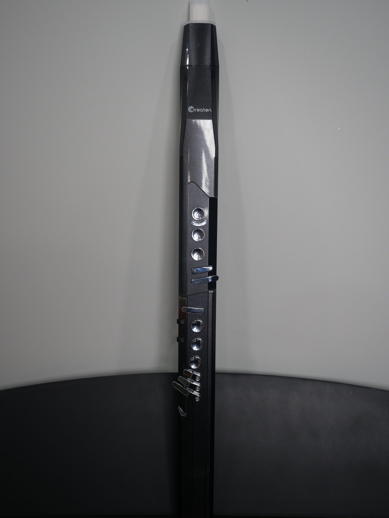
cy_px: 259
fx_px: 569
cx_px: 194
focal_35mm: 38
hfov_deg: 37.7
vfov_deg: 49.0
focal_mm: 19
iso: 250
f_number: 2.8
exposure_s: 1/60
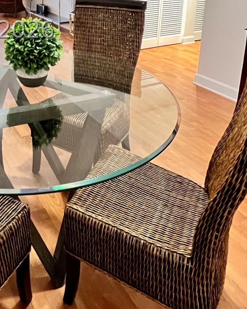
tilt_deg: -13.0
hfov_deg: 41.1
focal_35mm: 33
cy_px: 30
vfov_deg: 48.4
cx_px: 25
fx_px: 302
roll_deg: +1.0
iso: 800
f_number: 1.8
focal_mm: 1.57
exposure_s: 1/30
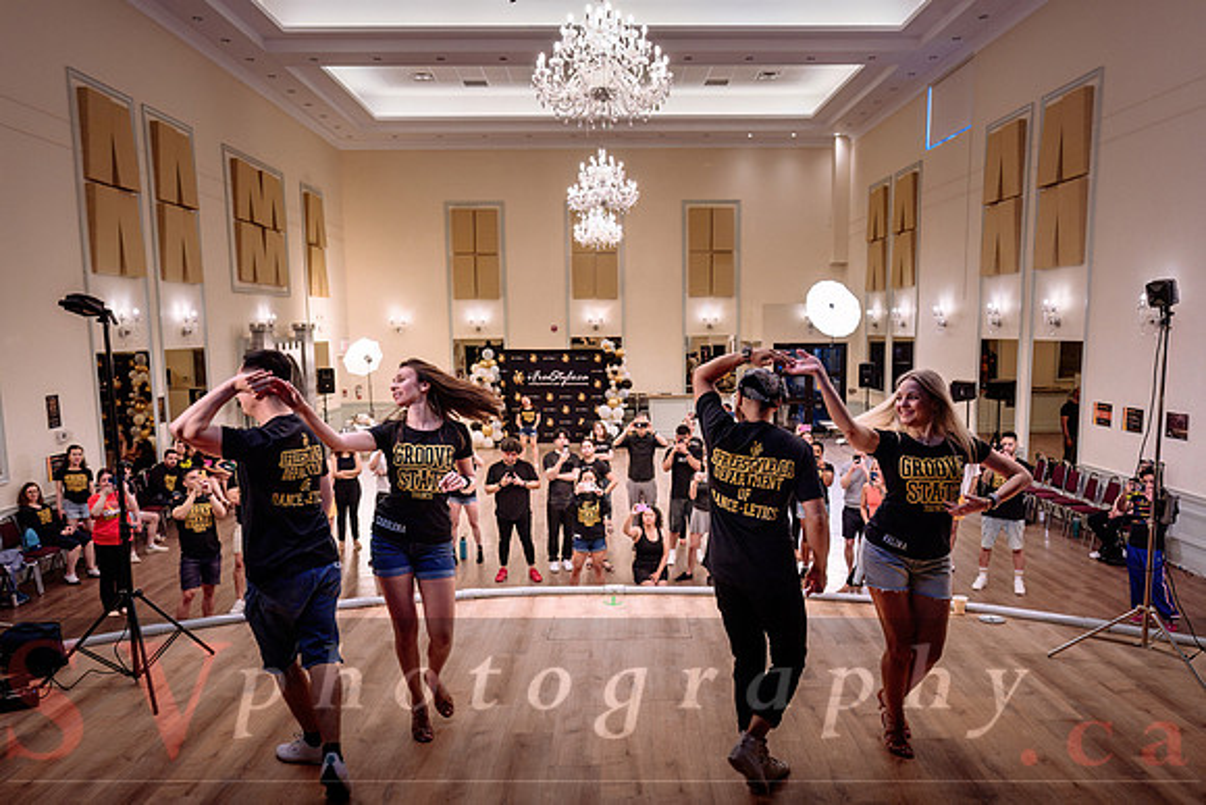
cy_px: 446
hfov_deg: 67.6
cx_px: 627
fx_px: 900
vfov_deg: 48.1
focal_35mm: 27
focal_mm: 24
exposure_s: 1/160
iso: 1600
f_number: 4
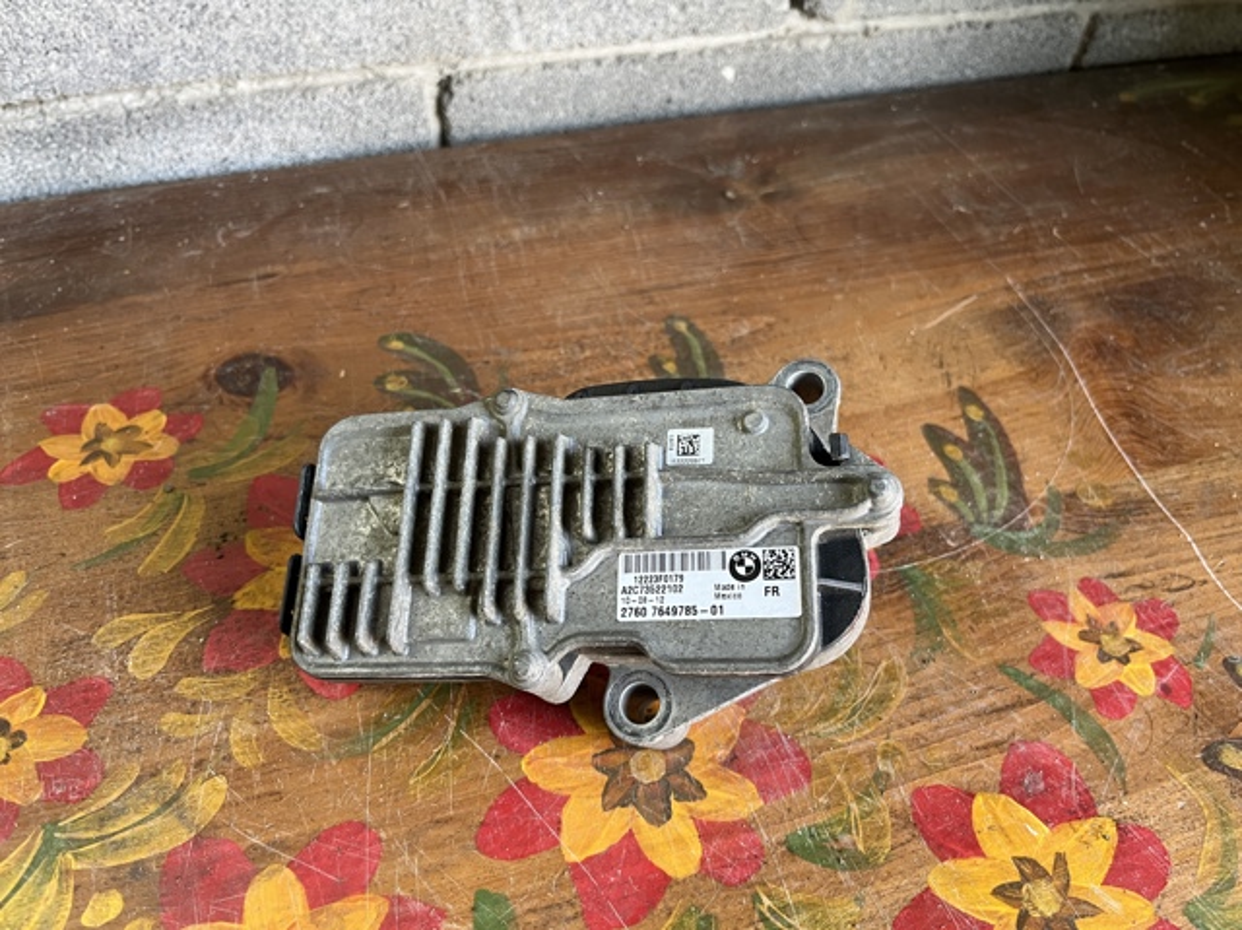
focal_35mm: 26
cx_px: 621
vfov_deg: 53.0
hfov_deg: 67.3
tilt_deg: -46.8
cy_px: 465
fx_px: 932
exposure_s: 1/71
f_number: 1.6
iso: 125
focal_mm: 5.1
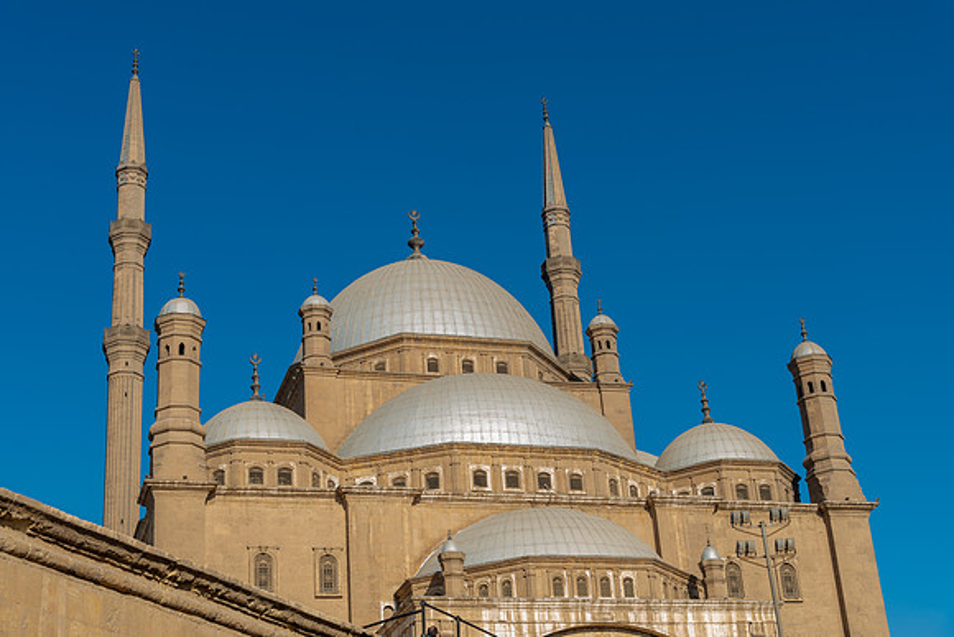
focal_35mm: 52
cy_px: 318
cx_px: 477
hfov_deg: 38.2
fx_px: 1378
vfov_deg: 26.0
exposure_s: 1/125
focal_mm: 52
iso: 100
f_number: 8
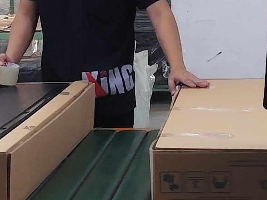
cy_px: 122
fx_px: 1234
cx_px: 131
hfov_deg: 12.4
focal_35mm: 160
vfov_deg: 9.3
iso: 160
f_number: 1.65
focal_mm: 6.14
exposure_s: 1/100
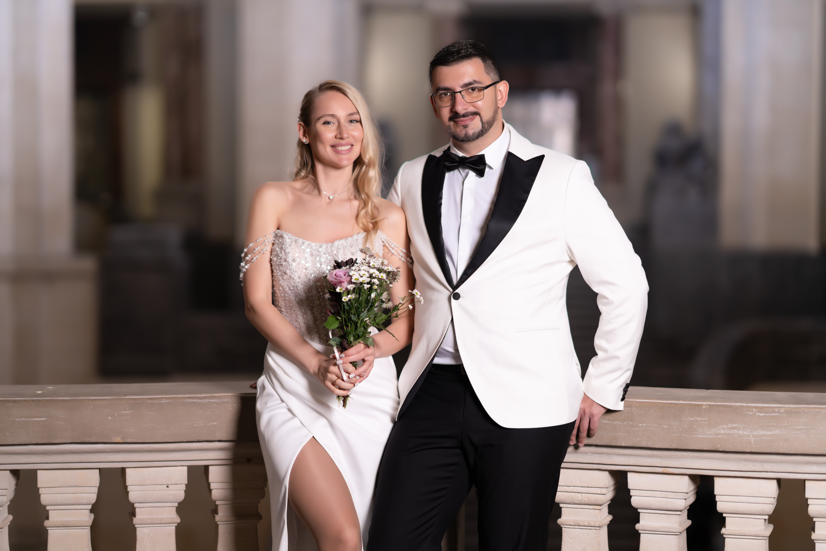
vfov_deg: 16.1
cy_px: 276
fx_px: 1950
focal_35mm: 85
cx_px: 413
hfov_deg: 23.9
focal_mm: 85
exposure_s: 1/1000
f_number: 1.4
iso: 500
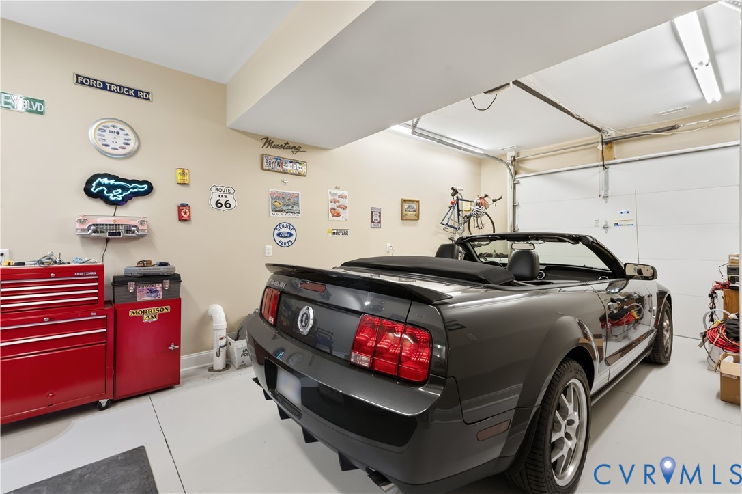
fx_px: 330
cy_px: 247
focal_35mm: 16
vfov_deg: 73.7
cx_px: 371
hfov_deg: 96.8
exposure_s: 1/4
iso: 1250
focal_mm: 16
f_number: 9
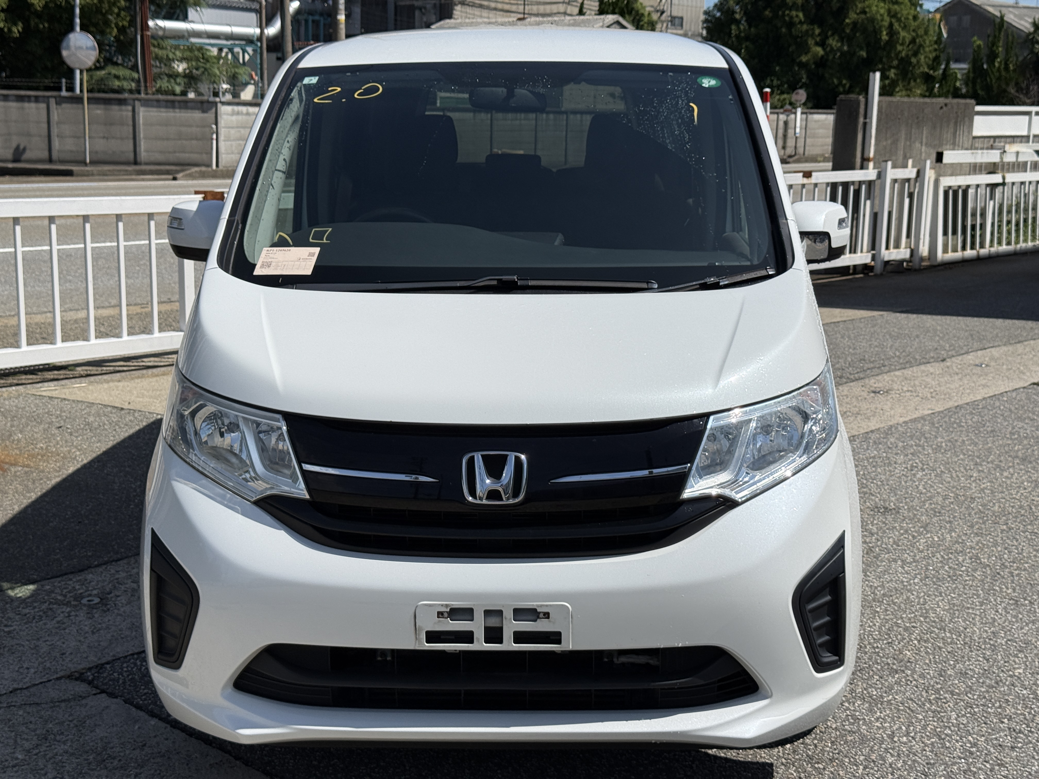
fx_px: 1441
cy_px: 390
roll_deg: -1.2
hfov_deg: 39.7
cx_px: 520
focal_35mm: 48
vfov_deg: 30.3
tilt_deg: -10.5
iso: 64
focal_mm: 6.76
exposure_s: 1/9901
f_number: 1.78
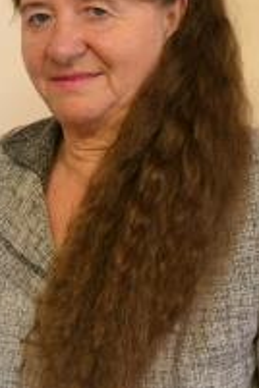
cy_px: 232
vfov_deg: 15.3
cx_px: 115
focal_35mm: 134
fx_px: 1446
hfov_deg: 10.2
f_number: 5.3
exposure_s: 1/60
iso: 2500
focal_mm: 40
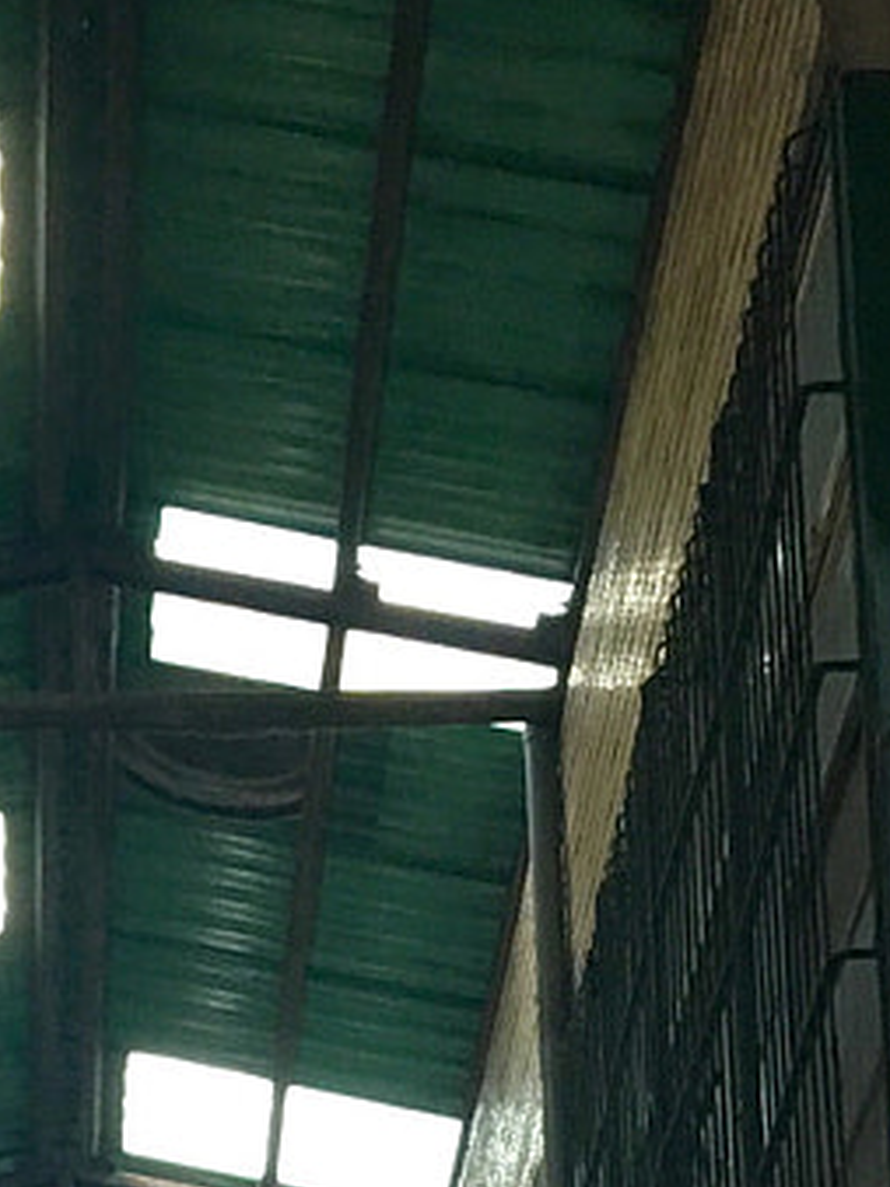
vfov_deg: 13.6
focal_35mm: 137
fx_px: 4699
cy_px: 1723
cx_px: -14
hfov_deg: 10.7
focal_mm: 4.15
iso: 32
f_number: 2.2
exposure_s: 1/15
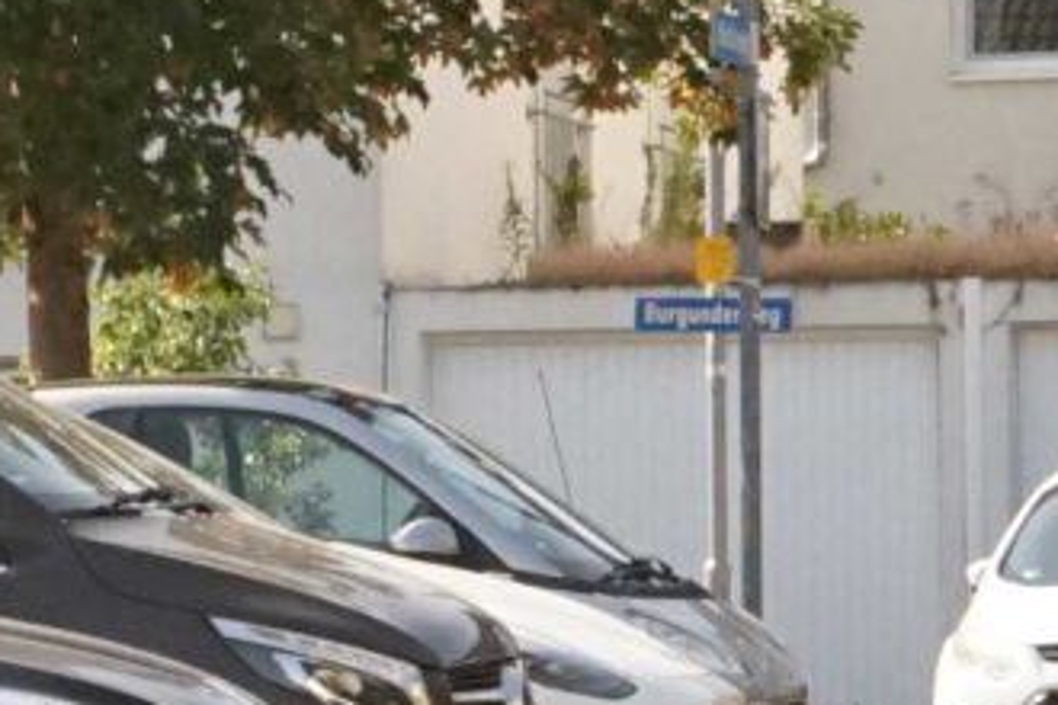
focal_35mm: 318
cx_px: -2853
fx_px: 9345
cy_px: 332
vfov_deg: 4.3
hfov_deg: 5.7
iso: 2500
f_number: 9
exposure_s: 1/1600
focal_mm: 41
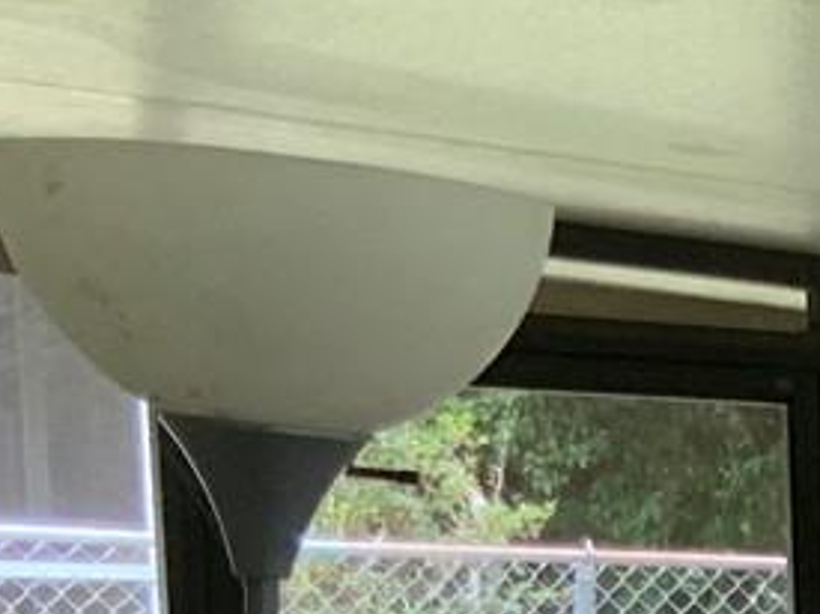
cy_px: 1422
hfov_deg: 10.6
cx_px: 1694
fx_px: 4002
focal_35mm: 169
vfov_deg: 8.2
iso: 50
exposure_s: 1/122
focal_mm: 3
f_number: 1.8
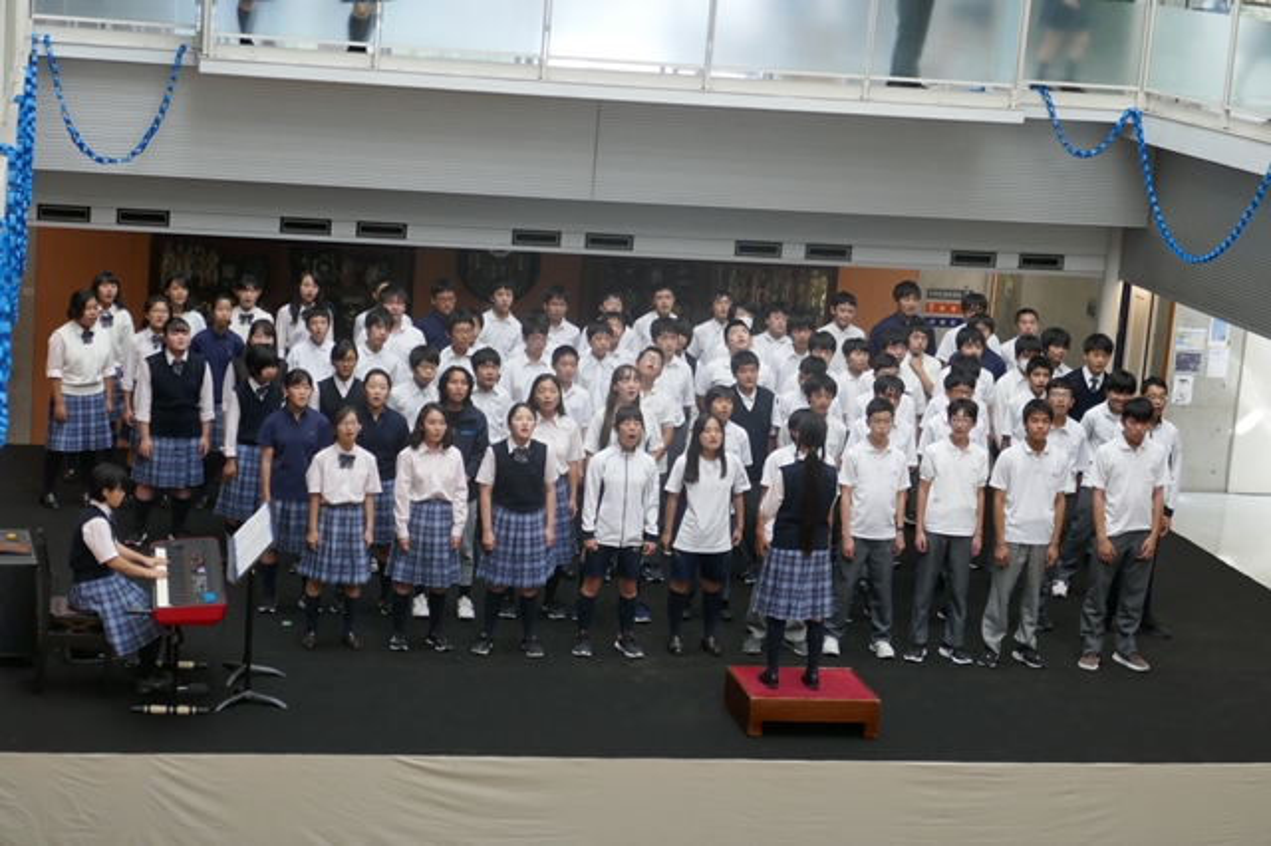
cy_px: 423
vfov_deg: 18.7
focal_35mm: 73
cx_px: 636
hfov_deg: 27.7
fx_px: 2576
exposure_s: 1/80
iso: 640
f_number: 4.6
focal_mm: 26.7
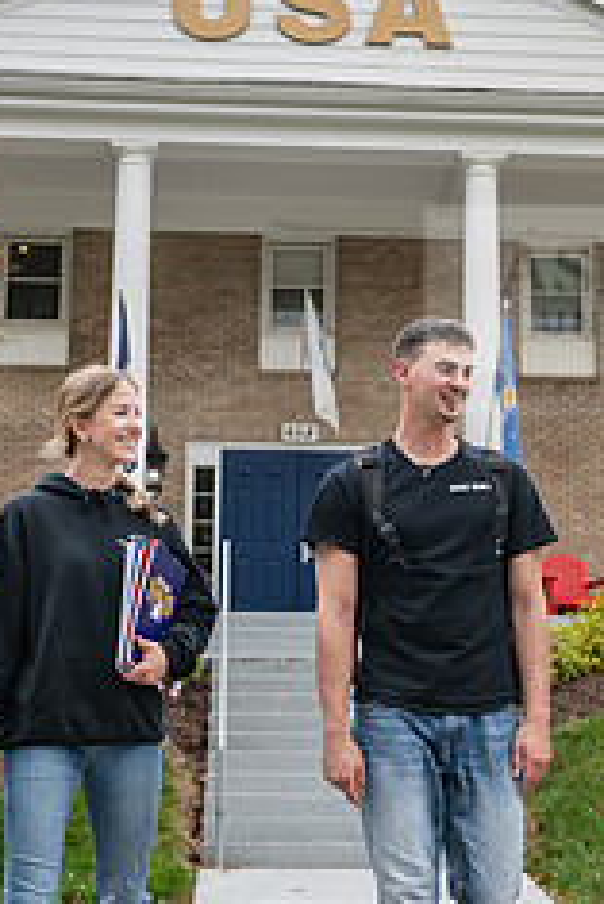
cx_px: 365
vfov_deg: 29.2
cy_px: 446
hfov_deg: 19.7
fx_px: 1734
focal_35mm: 69
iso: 250
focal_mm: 36
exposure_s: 1/800
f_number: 4
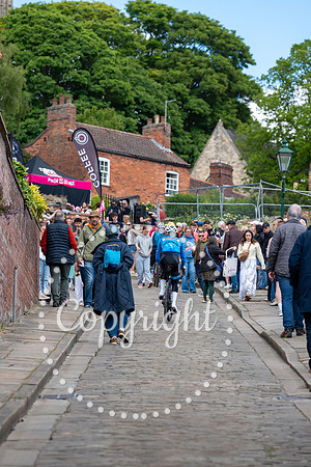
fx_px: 2242
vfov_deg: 11.9
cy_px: 234
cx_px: 156
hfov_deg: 7.9
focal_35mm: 173
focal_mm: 173
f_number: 5.6
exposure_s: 1/1000
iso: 500
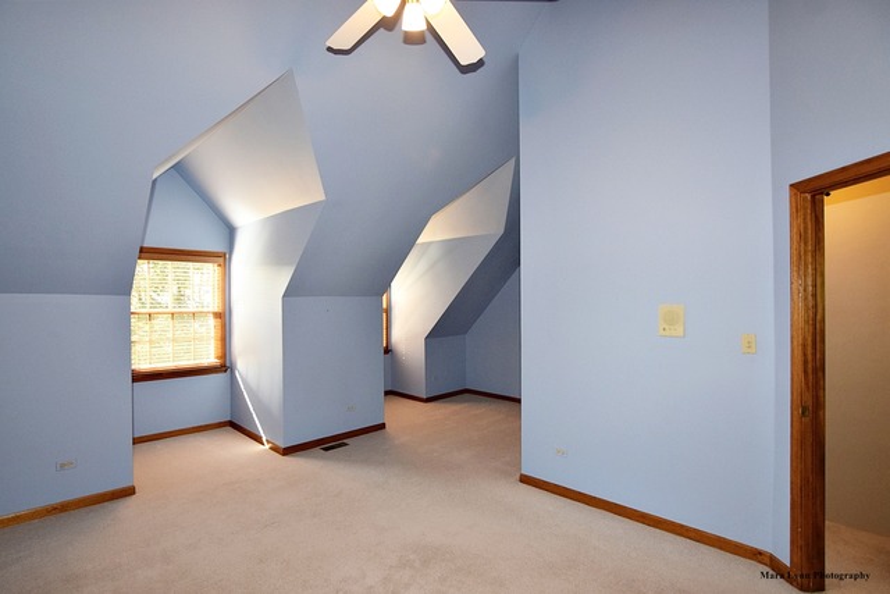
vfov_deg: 72.1
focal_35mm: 16
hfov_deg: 95.0
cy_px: 297
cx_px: 445
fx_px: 408
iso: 800
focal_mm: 11
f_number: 5.6
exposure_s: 1/125
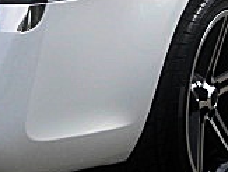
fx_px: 931
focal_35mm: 141
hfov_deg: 13.9
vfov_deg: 10.5
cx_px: 49
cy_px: 55
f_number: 7.9
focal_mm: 6.3
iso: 50
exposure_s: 1/125
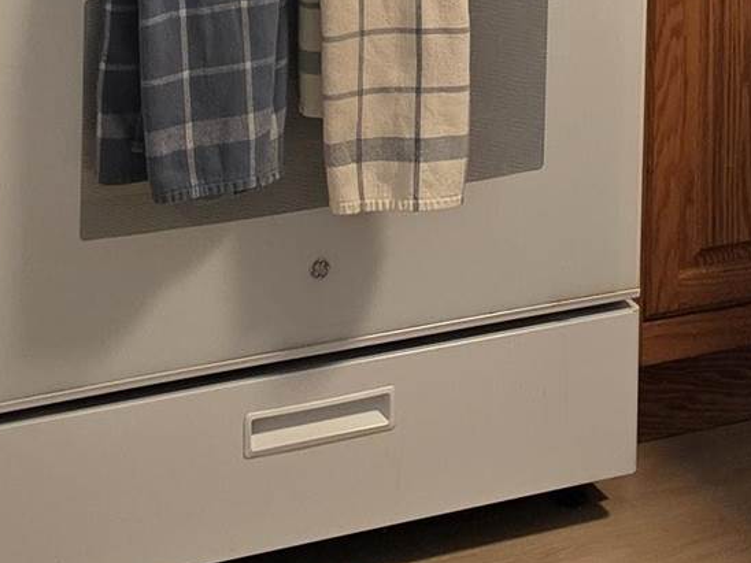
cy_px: -605
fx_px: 2799
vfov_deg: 10.5
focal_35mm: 129
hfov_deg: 15.1
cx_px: 702
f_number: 1.4
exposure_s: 1/120
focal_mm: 6.5
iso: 100
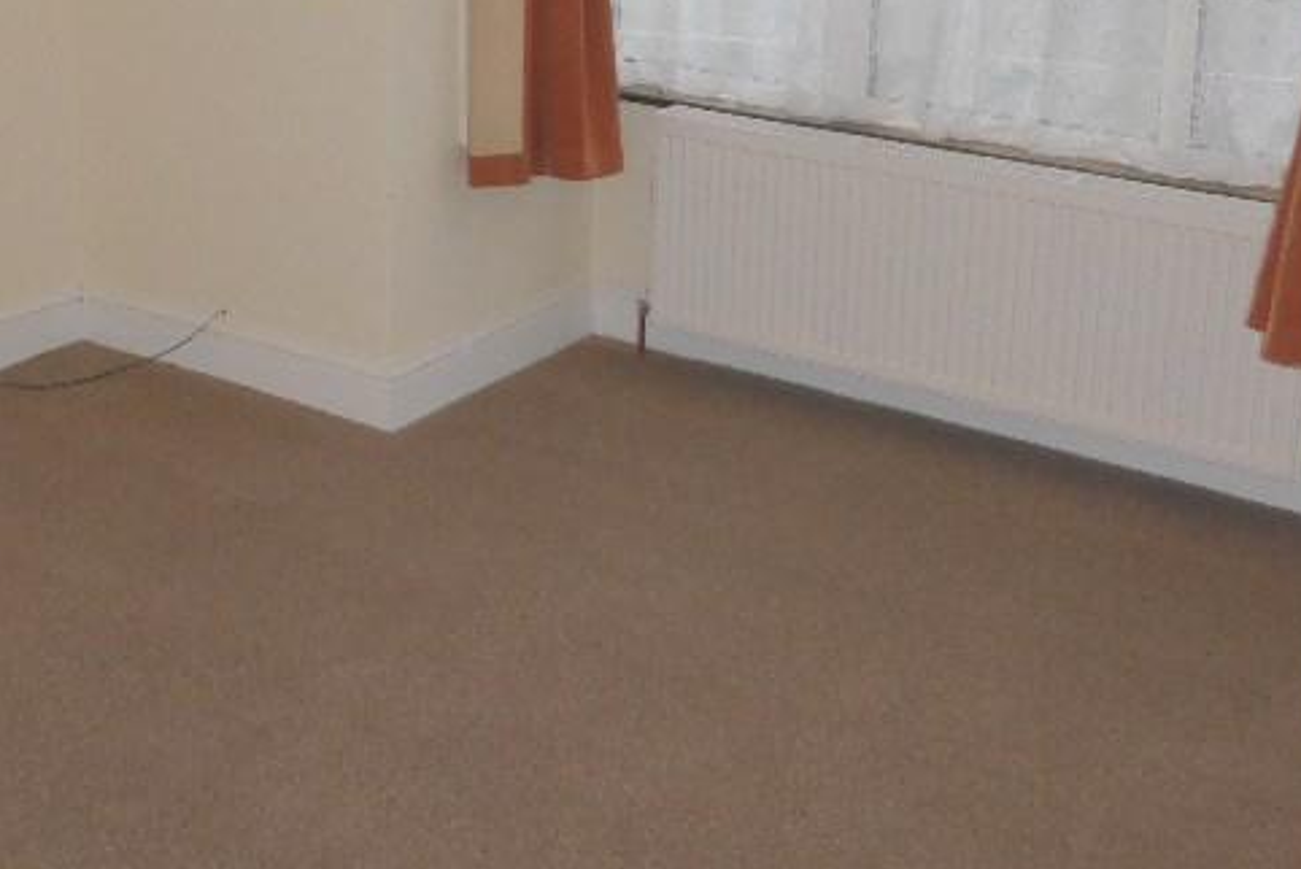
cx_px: 256
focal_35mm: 53
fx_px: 1916
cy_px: 73
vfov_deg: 24.7
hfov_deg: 36.2
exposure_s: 1/60
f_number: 3.3
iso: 100
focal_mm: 4.3
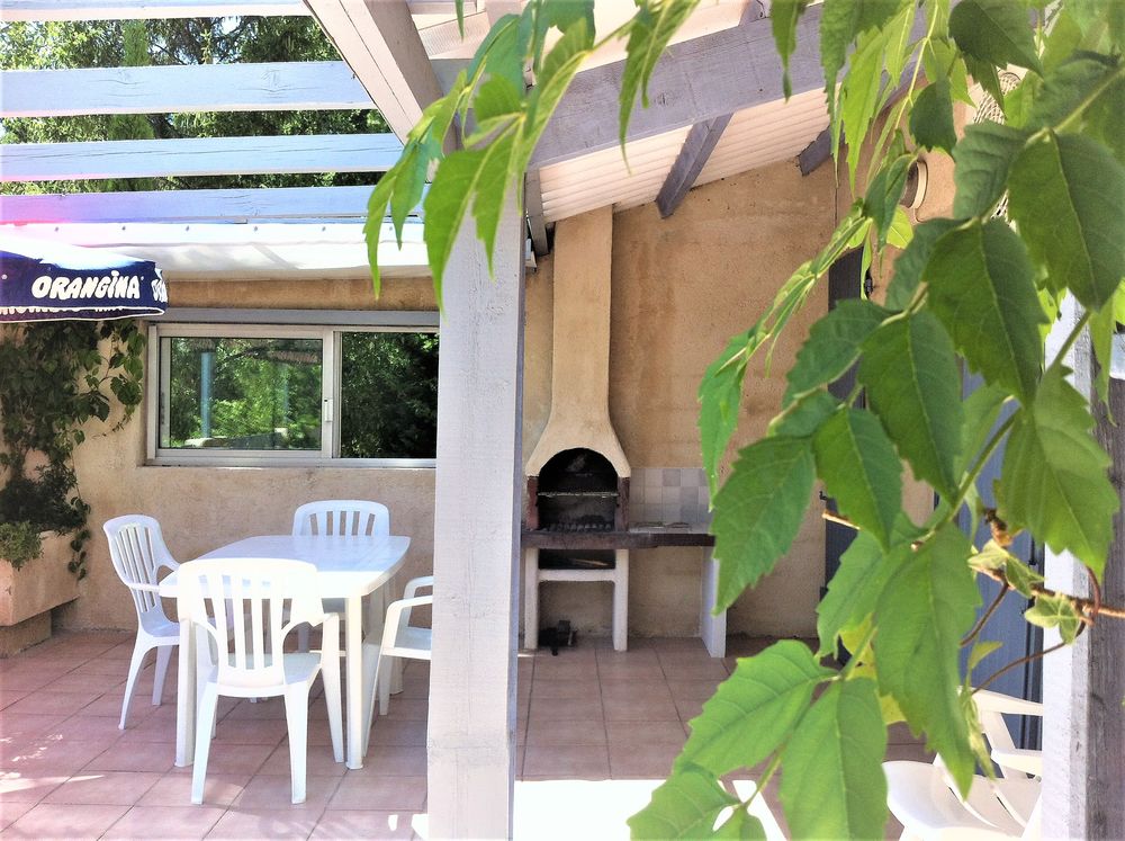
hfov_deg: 52.7
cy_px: 420
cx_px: 562
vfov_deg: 40.6
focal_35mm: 35
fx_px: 1136
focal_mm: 3.85
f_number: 2.8
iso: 80
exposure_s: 1/262
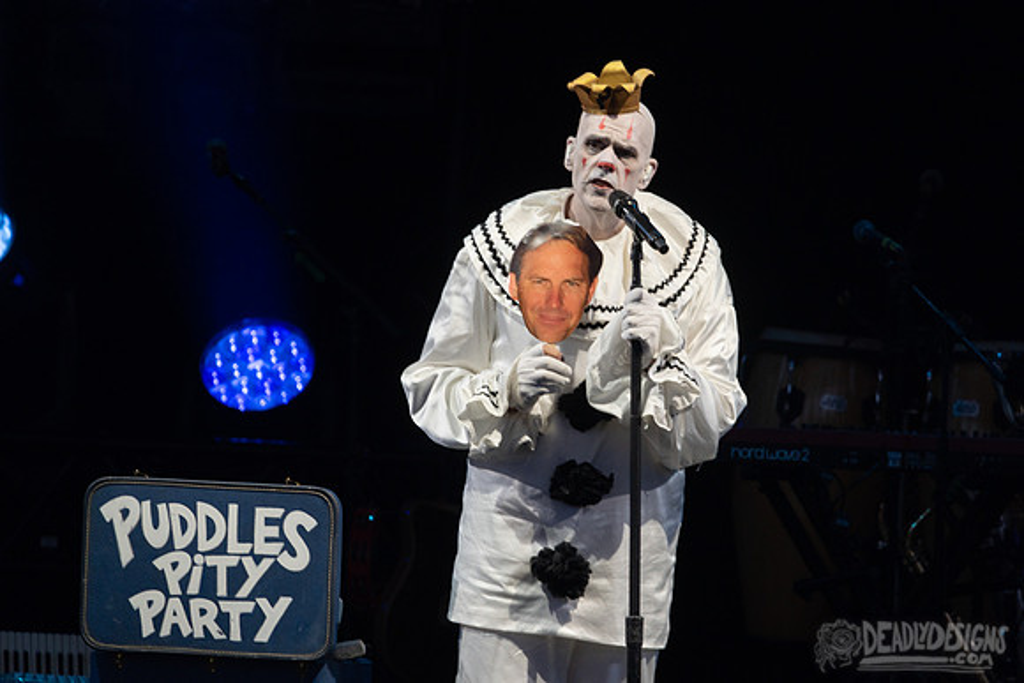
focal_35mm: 764
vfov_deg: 1.8
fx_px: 21735
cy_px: 306
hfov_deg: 2.7
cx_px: 554
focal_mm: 600
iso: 1000
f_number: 6.3
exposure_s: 1/500
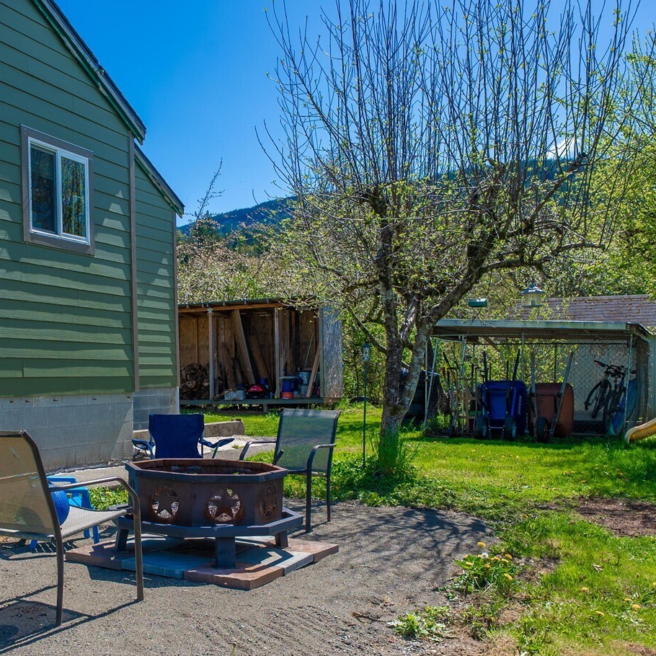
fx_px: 815
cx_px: 227
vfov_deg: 43.7
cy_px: 382
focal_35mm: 38
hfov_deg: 43.3
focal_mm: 24
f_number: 7.1
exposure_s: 1/160
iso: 80
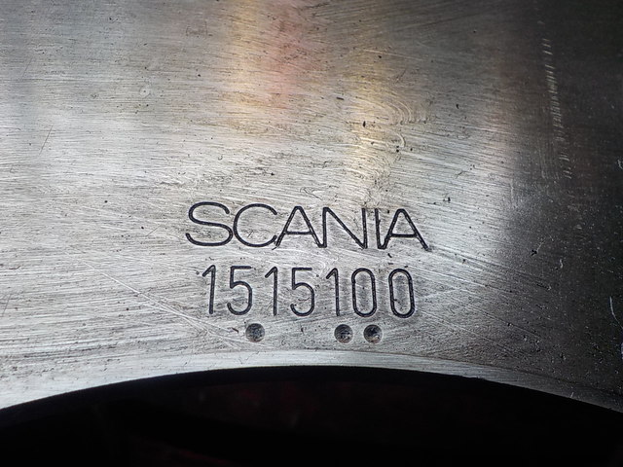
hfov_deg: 60.0
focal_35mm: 30
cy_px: 234
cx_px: 312
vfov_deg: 46.8
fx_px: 540
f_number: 3.3
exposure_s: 1/80
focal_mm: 4.1
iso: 125
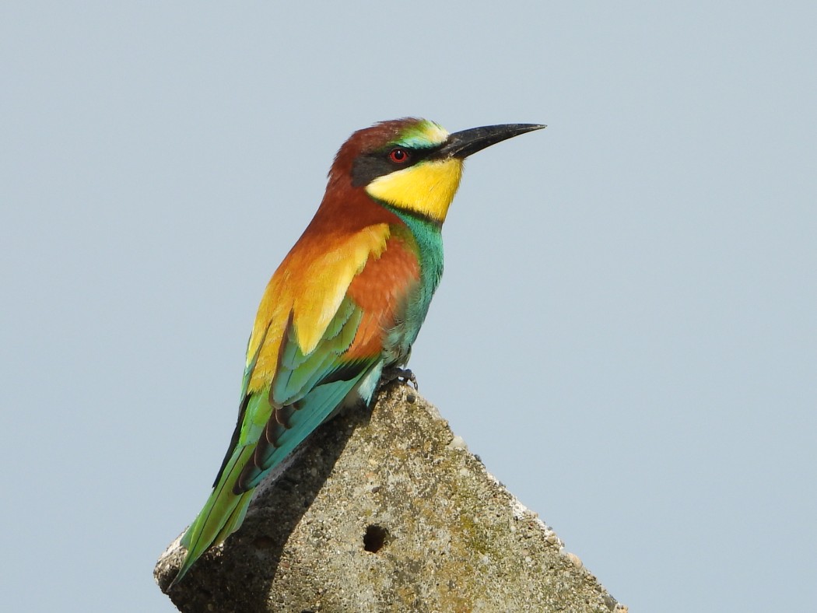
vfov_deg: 1.4
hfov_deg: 1.8
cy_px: 306
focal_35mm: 1100
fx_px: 25968
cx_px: 408
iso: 100
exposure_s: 1/800
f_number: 5.6
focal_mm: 198
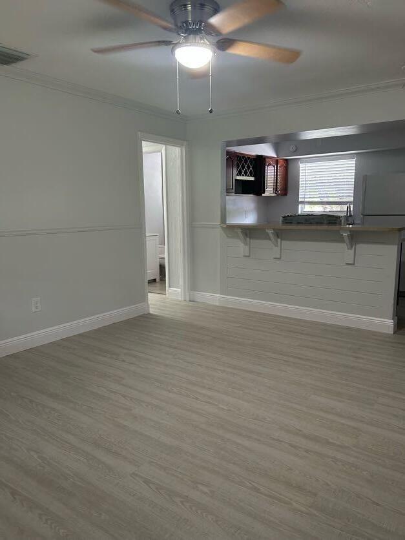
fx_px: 406
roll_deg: +0.3
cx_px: 202
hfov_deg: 53.1
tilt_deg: -9.8
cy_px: 270
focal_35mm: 26
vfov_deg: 67.3
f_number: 1.5
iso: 160
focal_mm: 5.7
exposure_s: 1/60
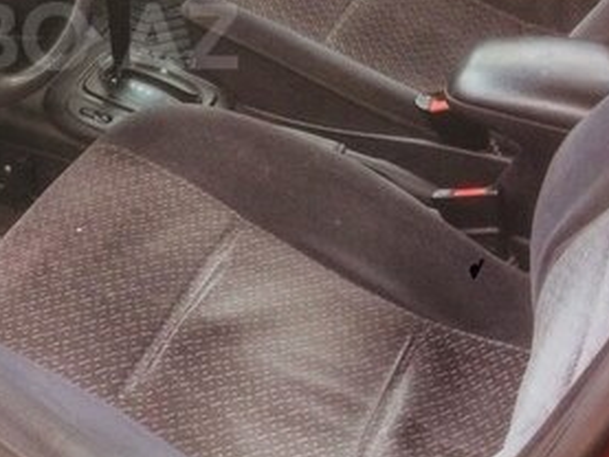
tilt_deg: -32.7
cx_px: 13
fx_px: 1214
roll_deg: +1.2
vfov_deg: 20.8
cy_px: 36
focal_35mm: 69
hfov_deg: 26.8
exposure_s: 1/33
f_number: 2.2
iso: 50
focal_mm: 4.15
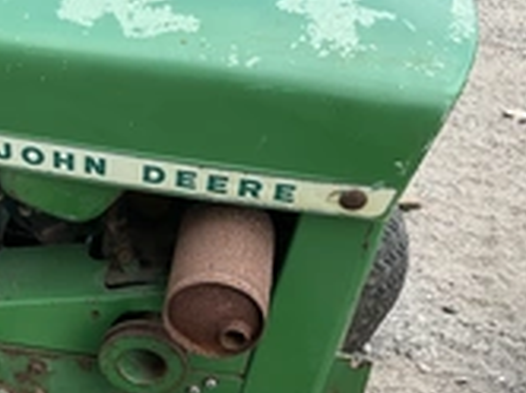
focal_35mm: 70
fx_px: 1062
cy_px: 342
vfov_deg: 20.6
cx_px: 105
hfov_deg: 27.3
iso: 25
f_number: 1.8
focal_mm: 3
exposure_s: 1/338
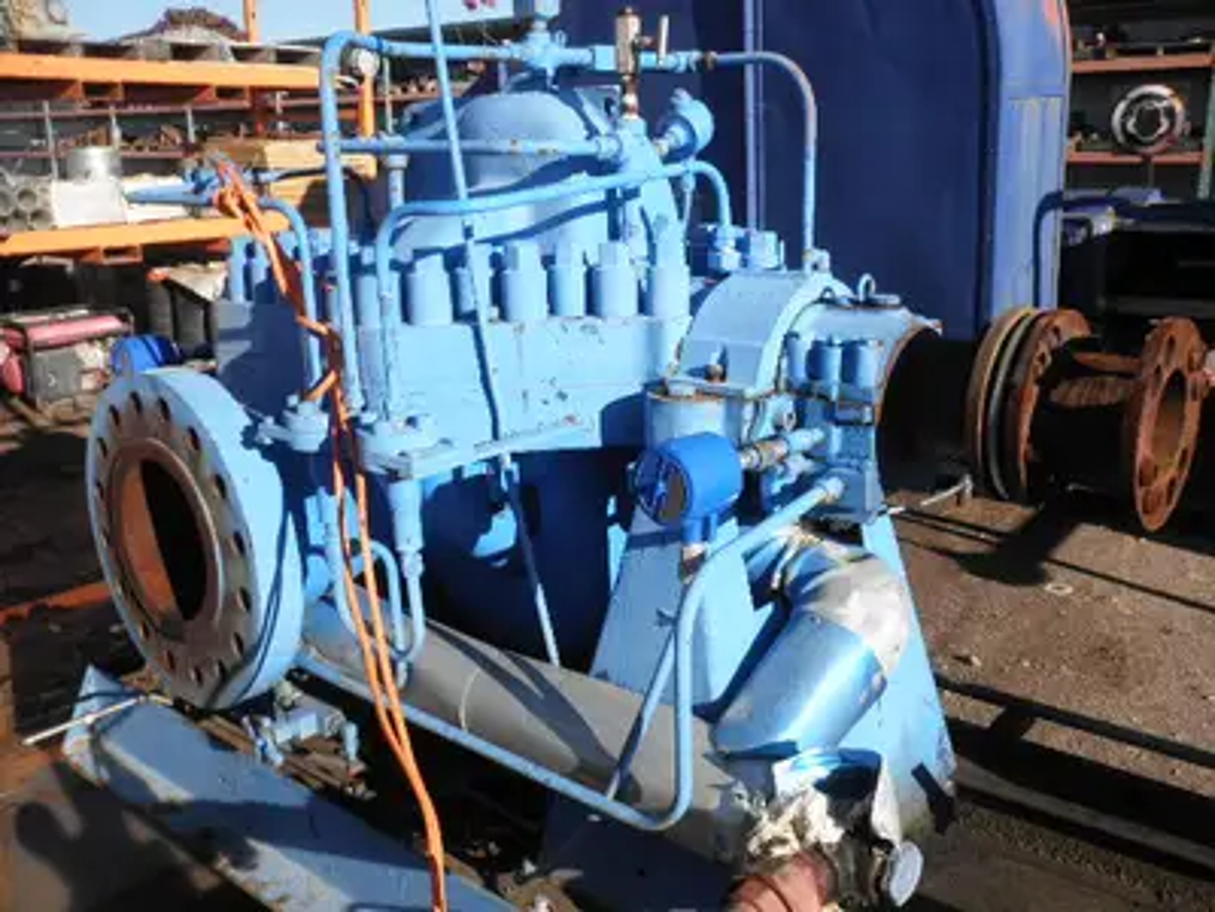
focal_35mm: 35
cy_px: 456
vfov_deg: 40.7
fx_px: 1228
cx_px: 608
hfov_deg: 52.6
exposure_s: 1/80
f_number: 9.1
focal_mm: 6.1
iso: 64
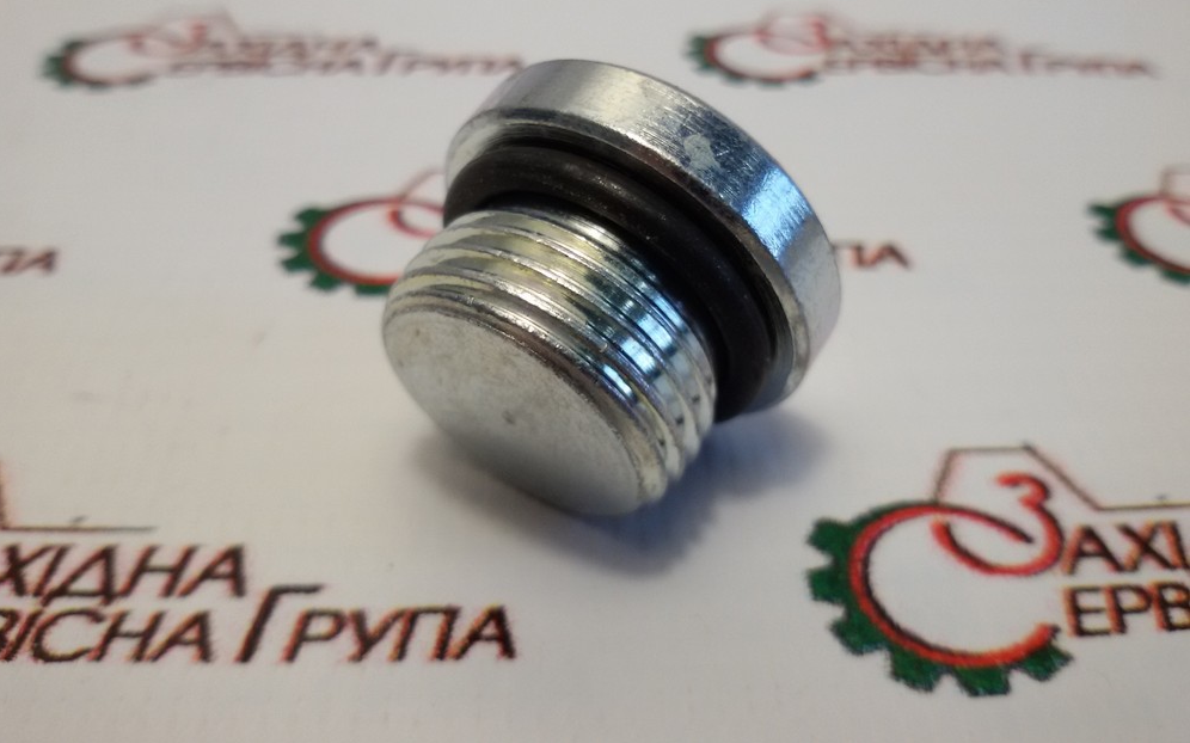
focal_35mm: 33
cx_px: 594
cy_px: 306
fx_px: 1070
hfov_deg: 58.2
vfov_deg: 38.2
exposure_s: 1/100
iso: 64
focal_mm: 2.93
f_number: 2.4
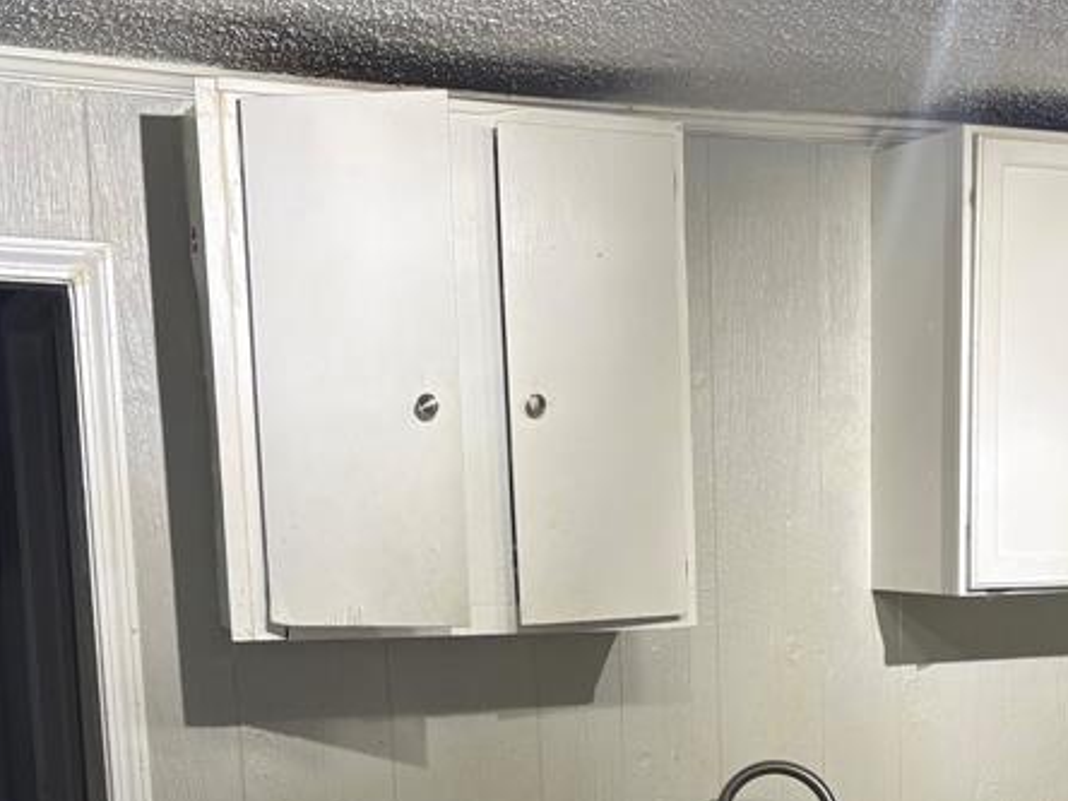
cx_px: 767
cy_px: 799
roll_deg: +1.1
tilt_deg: -8.0
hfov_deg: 31.7
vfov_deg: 23.4
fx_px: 1851
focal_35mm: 60
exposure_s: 1/83
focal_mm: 5.96
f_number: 1.6
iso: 125
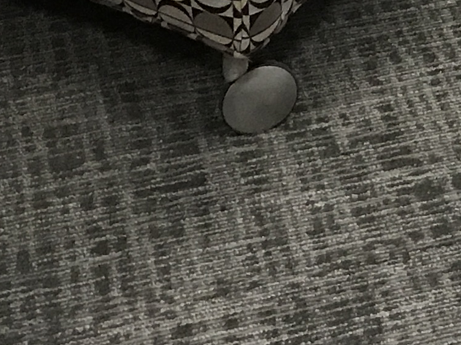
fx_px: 1997
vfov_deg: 8.9
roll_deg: -1.9
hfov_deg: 12.6
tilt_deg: -18.7
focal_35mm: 150
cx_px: 658
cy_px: -508
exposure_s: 1/15
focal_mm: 3.99
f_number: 1.8
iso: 80
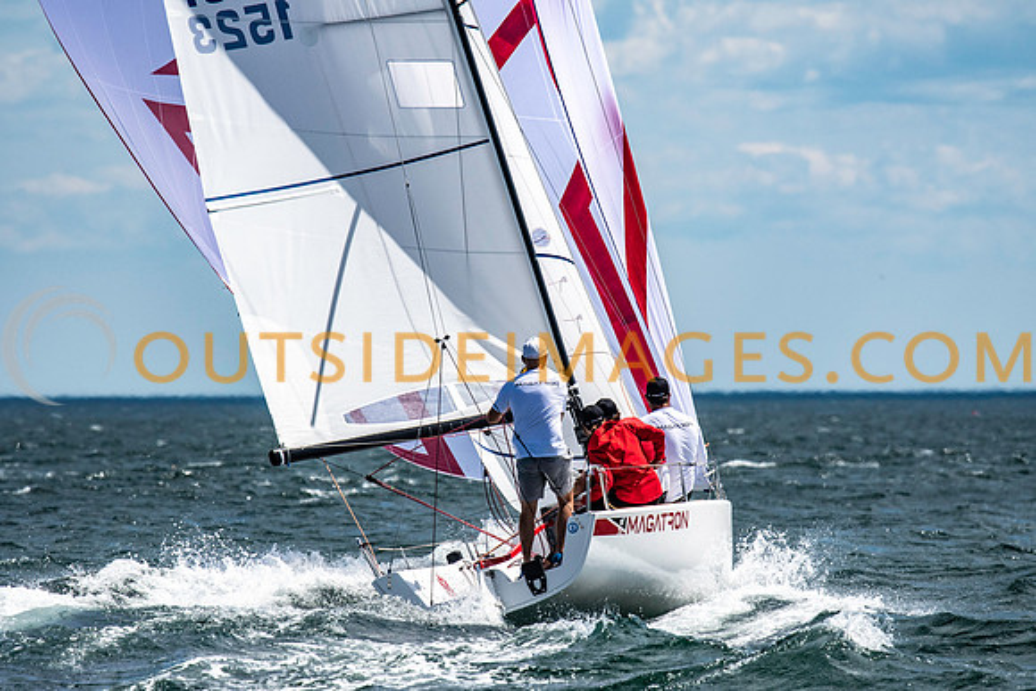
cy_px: 346
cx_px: 518
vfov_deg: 3.1
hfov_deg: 4.6
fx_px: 12952
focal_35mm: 450
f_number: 5.6
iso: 500
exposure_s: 1/5000
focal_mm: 300
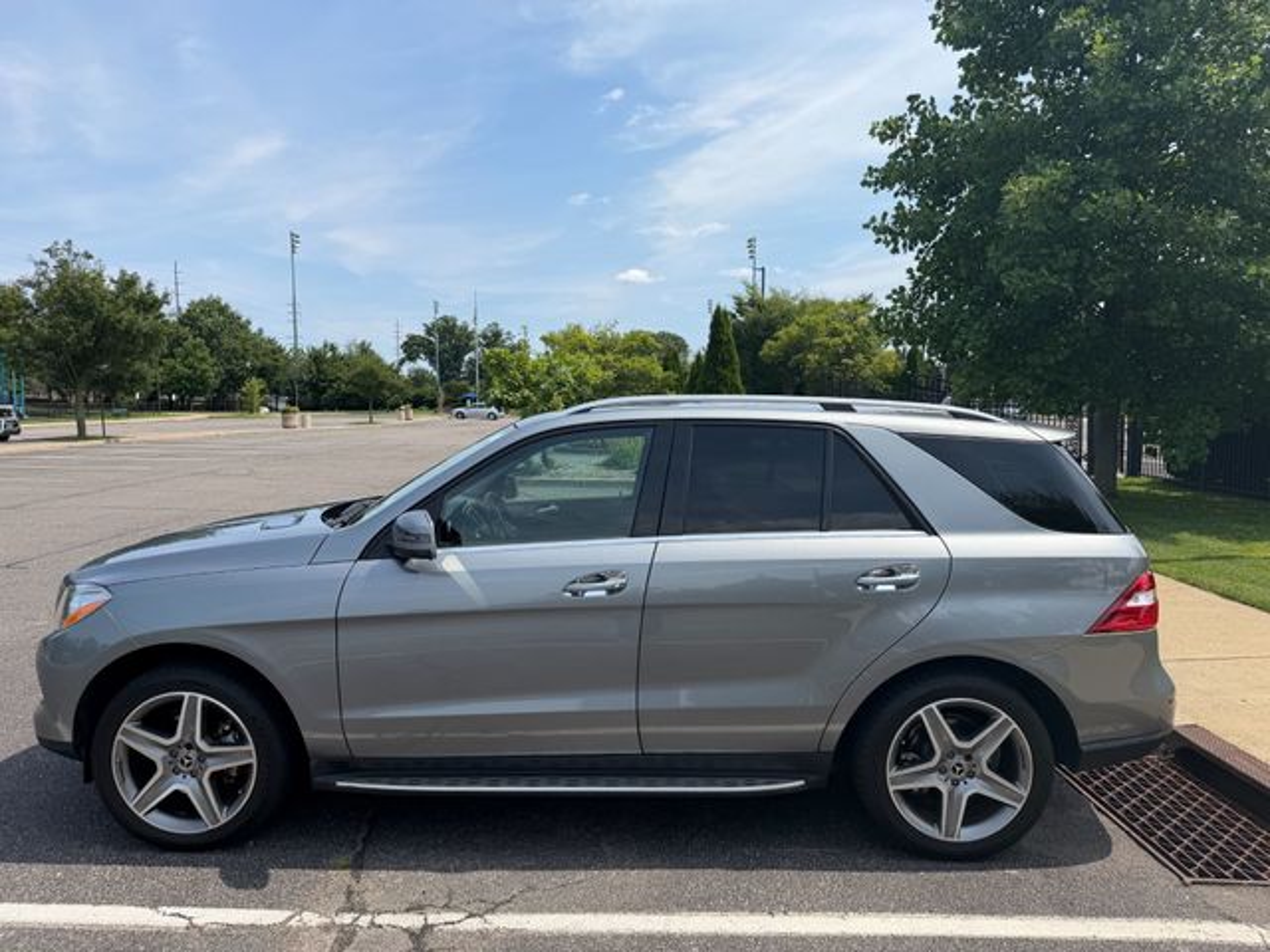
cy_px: 476
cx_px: 635
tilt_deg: -5.3
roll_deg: +0.7
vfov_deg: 56.8
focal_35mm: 24
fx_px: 881
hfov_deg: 71.6
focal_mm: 6.76
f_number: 1.78
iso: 80
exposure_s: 1/5319
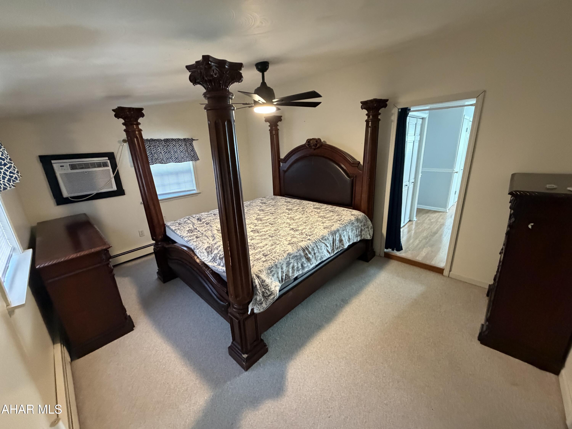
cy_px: 214
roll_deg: +2.4
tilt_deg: -16.0
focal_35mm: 14
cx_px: 286
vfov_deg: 85.7
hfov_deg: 102.1
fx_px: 231
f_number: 2.2
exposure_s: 1/60
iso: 640
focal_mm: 2.22
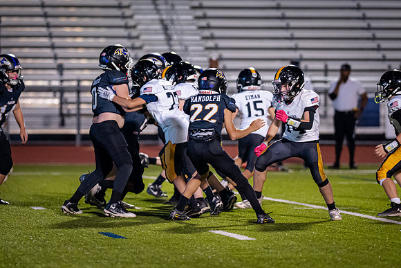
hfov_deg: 6.7
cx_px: 192
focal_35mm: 309
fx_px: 3441
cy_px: 119
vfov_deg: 4.5
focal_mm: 135
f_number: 1.8
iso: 2000
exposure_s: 1/1250
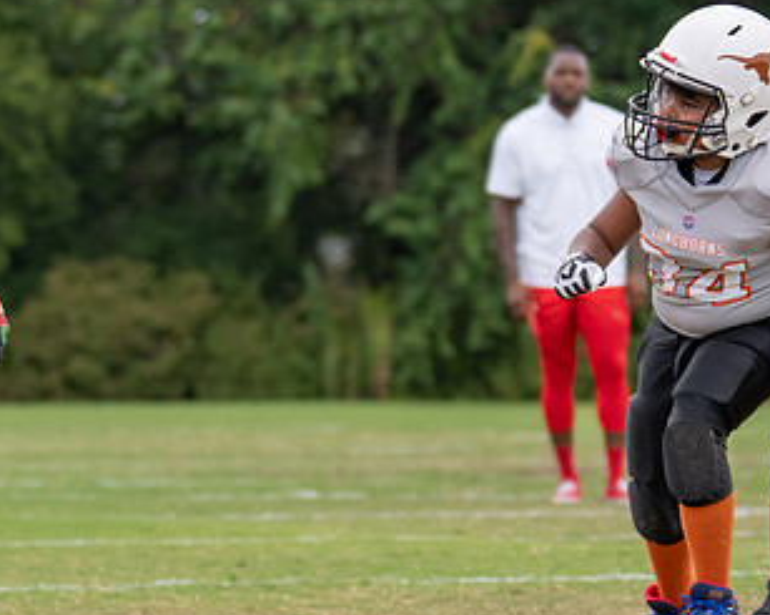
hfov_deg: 6.8
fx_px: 6398
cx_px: -144
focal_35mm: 281
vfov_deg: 5.5
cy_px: 367
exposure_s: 1/1600
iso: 100
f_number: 2.8
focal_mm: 95
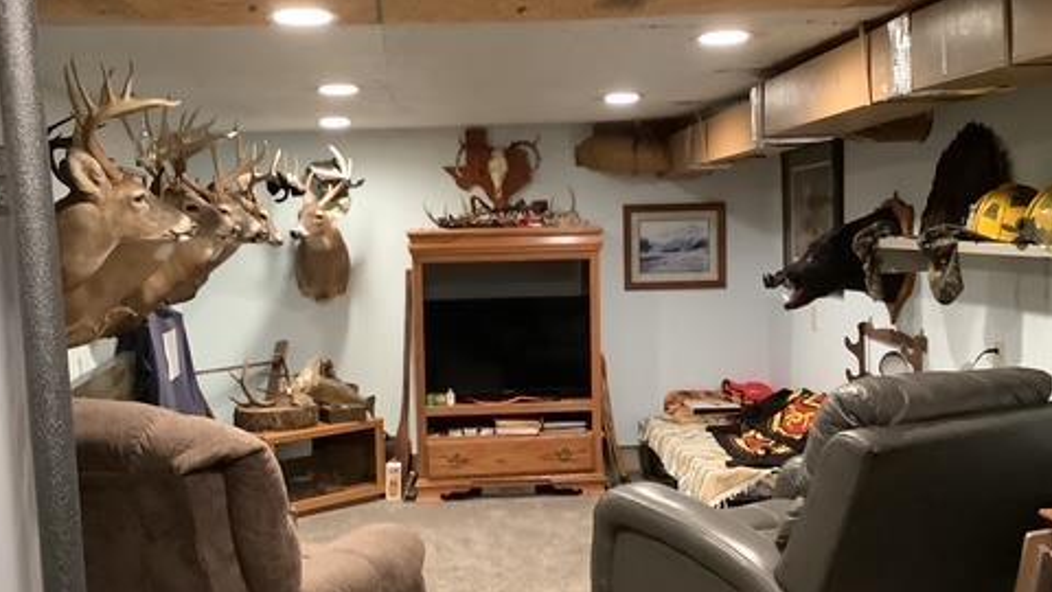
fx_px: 1255
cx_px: 491
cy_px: 333
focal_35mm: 45
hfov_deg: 45.4
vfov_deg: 26.5
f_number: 2.4
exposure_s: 1/30
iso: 320
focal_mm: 3.3
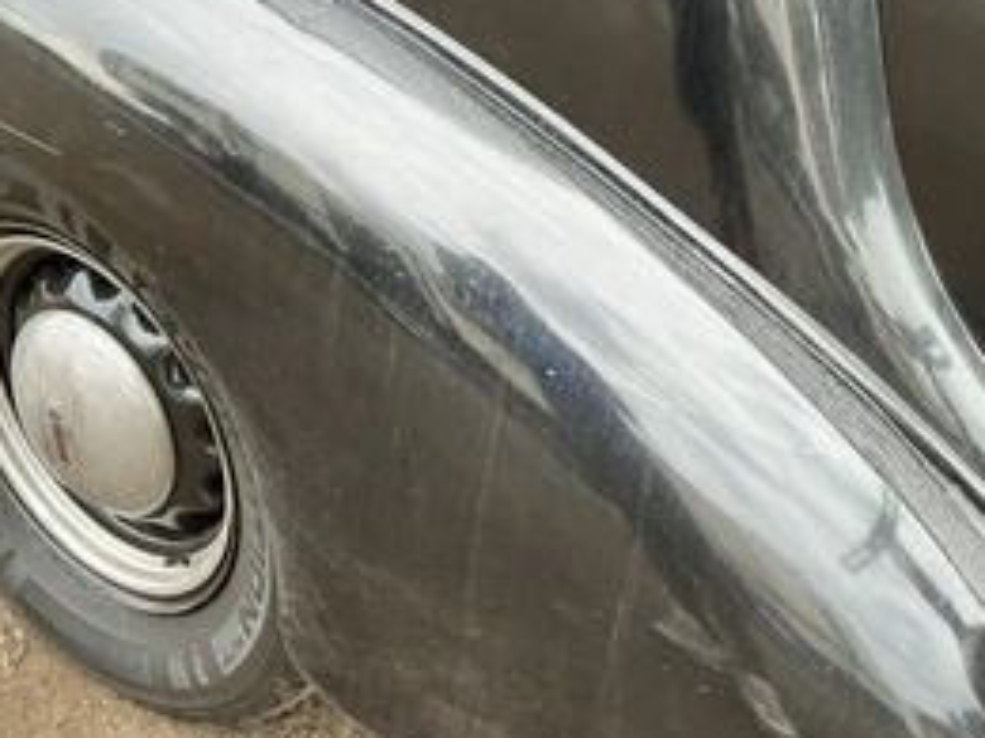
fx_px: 1224
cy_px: 238
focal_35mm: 43
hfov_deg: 43.5
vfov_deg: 33.3
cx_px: 360
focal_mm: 3
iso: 50
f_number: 1.8
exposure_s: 1/122
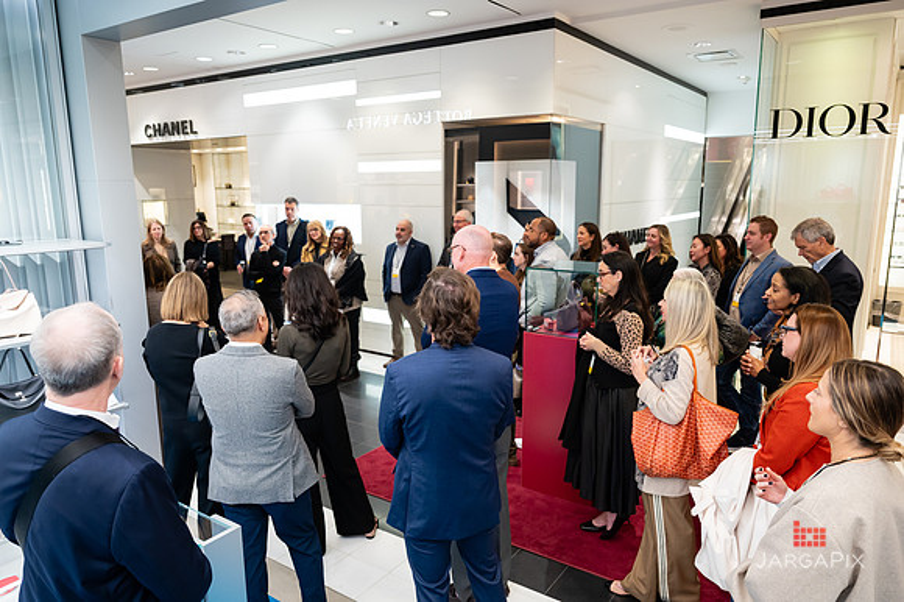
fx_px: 617
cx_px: 452
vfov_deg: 52.0
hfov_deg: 72.4
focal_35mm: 25
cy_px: 301
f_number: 3.2
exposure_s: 1/160
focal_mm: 24
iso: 1000
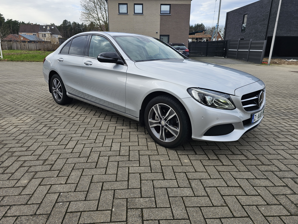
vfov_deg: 58.9
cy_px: 112
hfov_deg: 73.9
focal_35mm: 23
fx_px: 198
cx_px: 149
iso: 20
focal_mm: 6.3
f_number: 1.7
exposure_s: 1/445
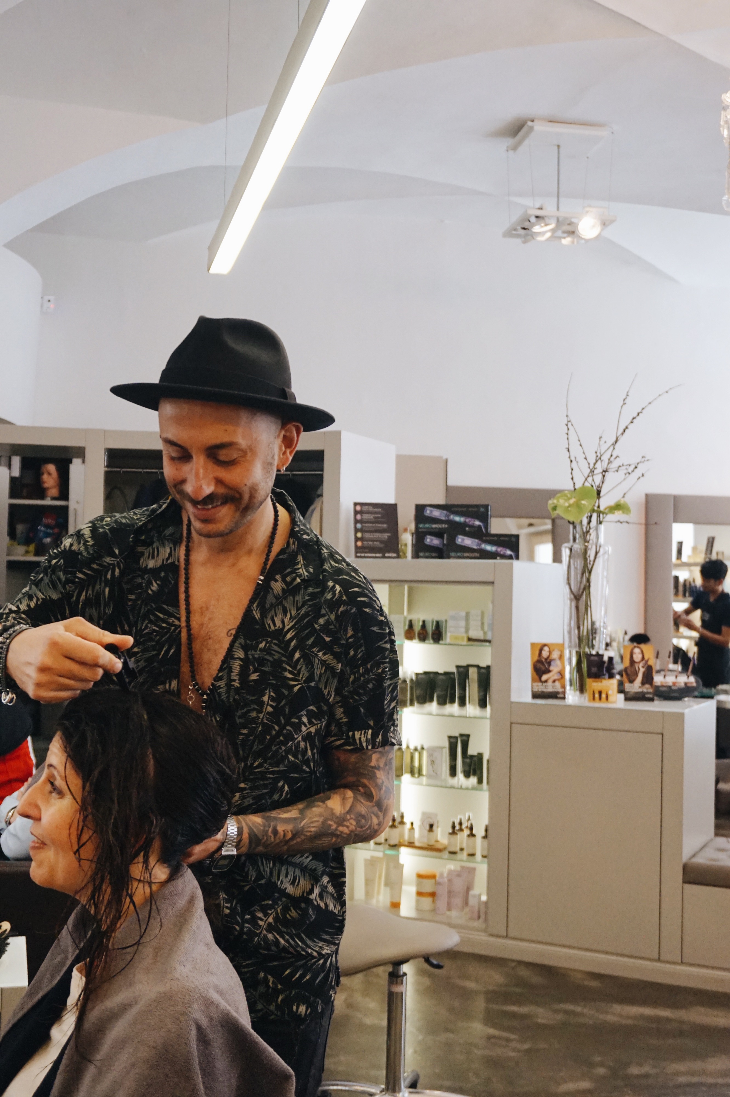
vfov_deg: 47.9
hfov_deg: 33.0
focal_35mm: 40
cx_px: 365
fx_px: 1233
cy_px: 548
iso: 1600
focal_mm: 27
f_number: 4.5
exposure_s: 1/160
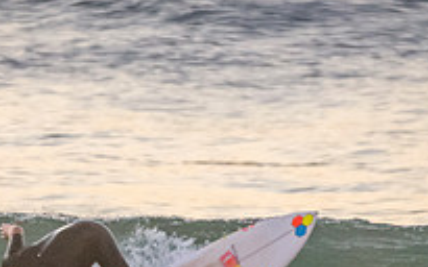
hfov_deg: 1.0
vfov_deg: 0.6
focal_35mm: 2164
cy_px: 316
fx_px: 25235
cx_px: 94
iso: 2200
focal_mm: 500
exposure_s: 1/320
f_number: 5.6
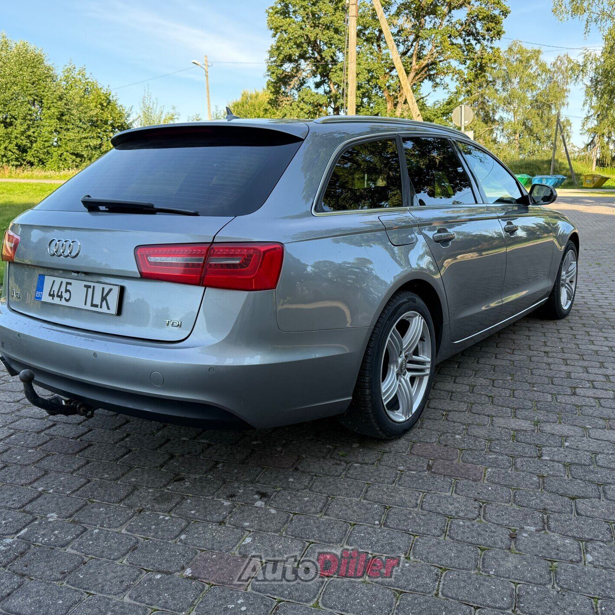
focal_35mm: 29
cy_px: 312
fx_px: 583
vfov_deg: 55.6
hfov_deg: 55.6
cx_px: 318
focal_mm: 6.76
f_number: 1.78
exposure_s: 1/805
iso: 100
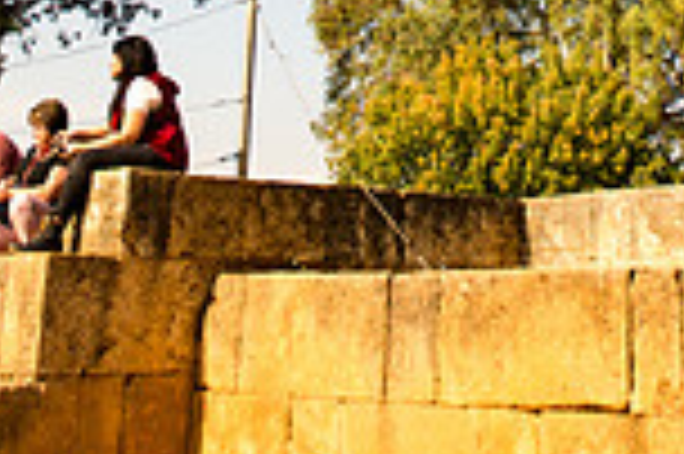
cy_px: -409
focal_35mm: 71
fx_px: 1348
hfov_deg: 28.1
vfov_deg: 15.8
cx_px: 504
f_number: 2.8
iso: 100
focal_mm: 24
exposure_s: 1/1250
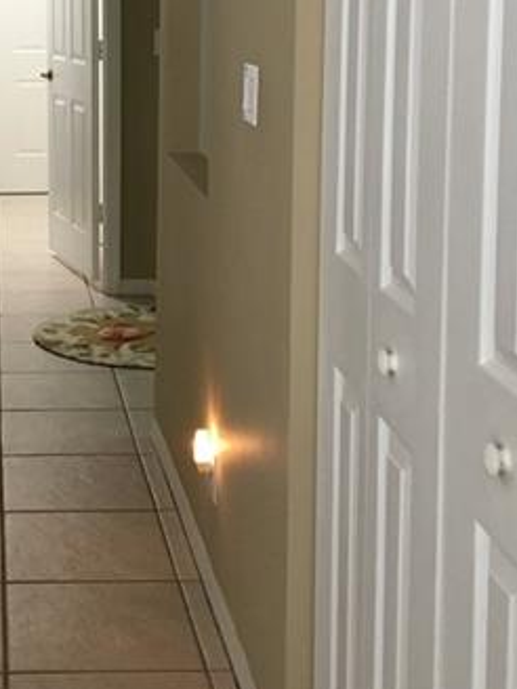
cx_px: 29
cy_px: 116
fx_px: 1354
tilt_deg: -6.0
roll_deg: -0.2
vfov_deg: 27.8
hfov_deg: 21.0
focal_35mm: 68
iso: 125
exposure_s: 1/30
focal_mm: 4.15
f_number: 2.2
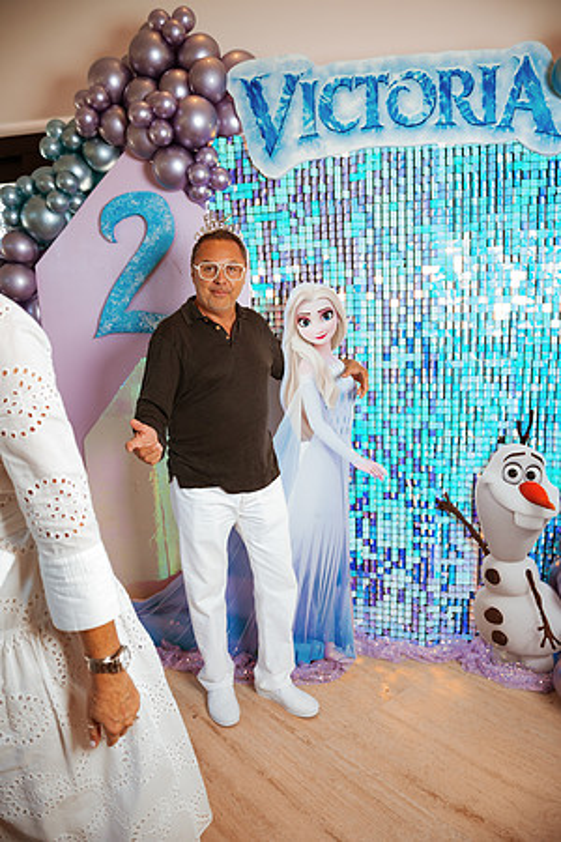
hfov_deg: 53.1
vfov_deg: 73.7
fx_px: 561
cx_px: 280
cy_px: 421
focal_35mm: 24
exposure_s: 1/200
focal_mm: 24
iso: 800
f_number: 3.5
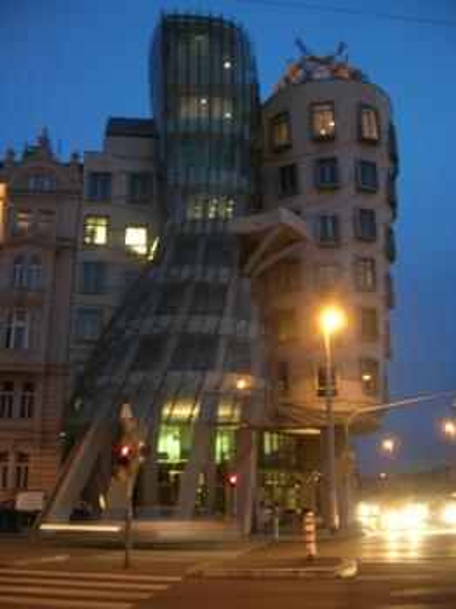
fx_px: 598
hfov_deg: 41.7
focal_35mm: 34
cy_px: 304
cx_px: 228
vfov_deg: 54.0
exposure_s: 1/3.2
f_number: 2.9
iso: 200
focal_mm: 5.7
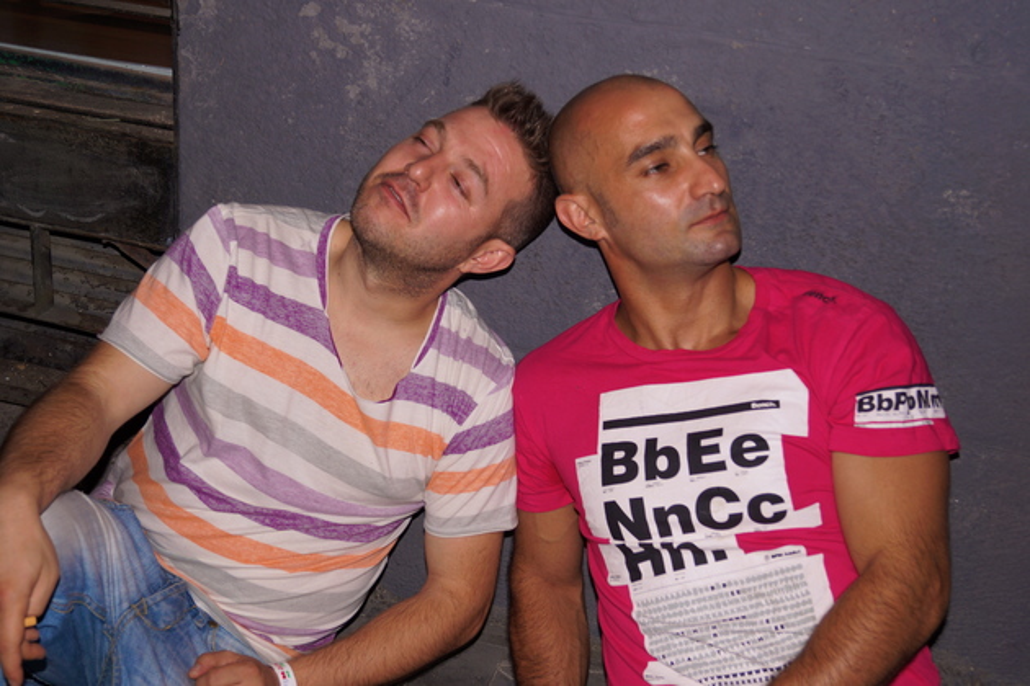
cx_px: 515
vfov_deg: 25.8
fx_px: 1502
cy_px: 343
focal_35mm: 52
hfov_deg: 37.9
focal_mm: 35
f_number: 4.5
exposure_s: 1/160
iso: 100
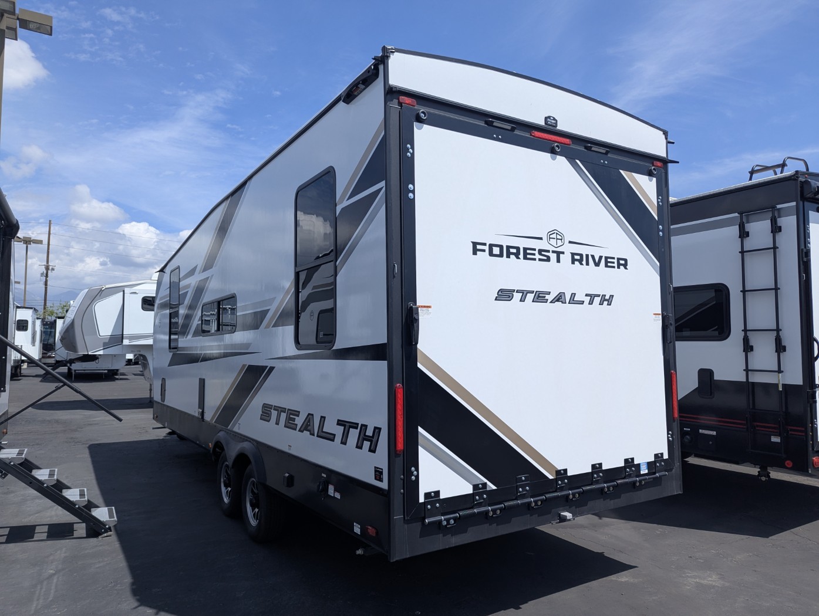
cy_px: 308
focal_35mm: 24
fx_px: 569
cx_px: 410
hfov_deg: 71.5
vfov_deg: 56.9
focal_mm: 6.81
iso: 56
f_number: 1.85
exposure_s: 1/2833
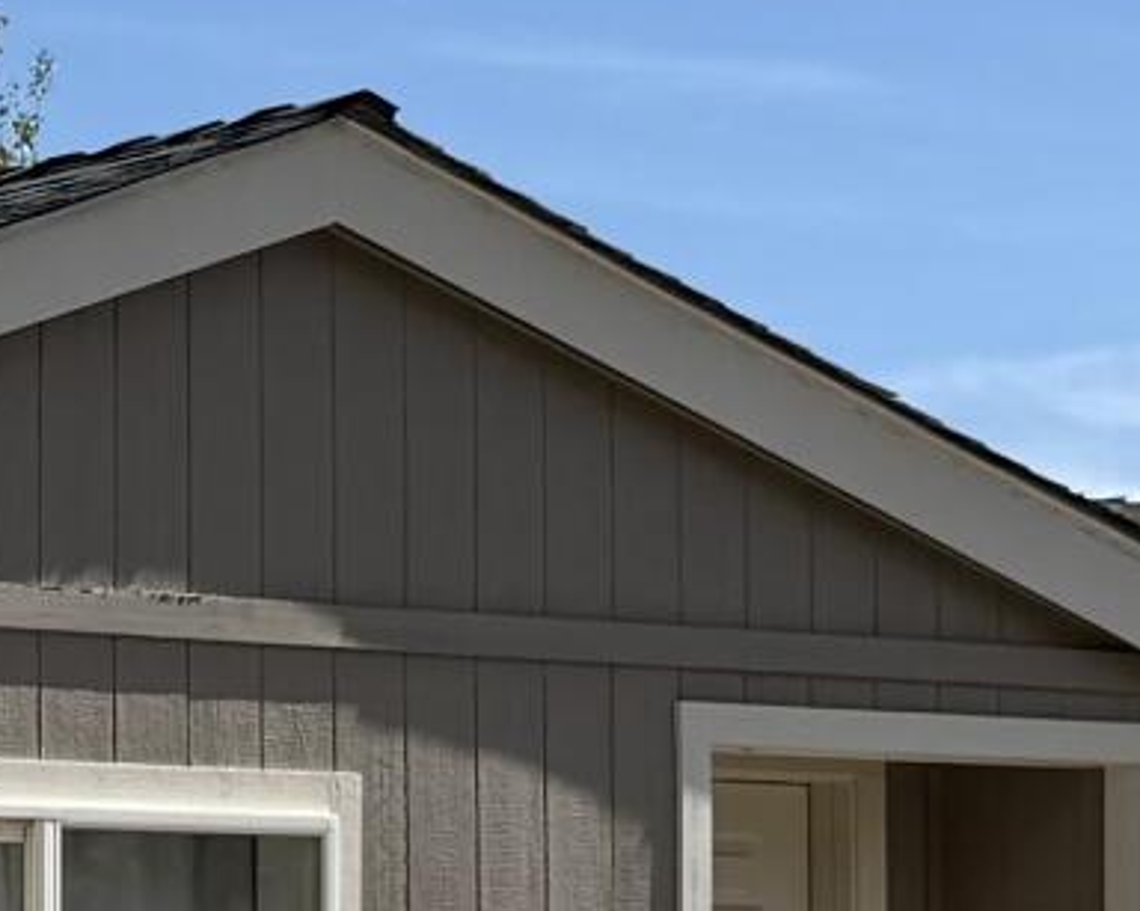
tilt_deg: +1.7
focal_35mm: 183
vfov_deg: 8.4
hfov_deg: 9.6
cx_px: -1410
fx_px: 6173
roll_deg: -0.3
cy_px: 929
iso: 80
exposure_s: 1/4673
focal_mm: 6.76
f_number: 1.78
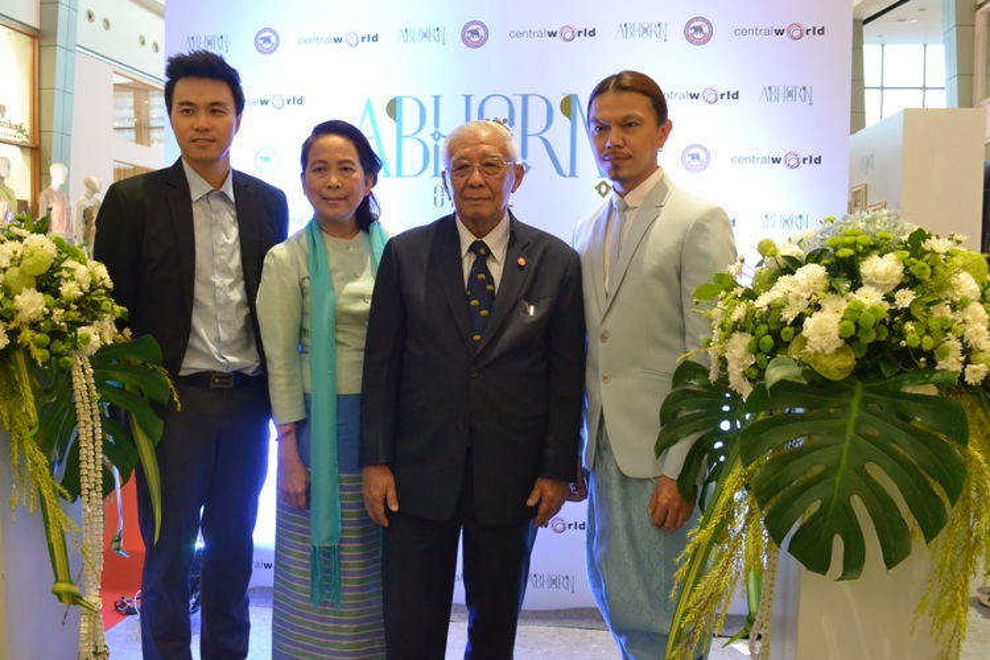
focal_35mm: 30
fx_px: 825
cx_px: 495
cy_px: 330
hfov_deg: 61.9
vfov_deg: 43.6
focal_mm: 20
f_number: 7.1
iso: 2800
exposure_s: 1/30
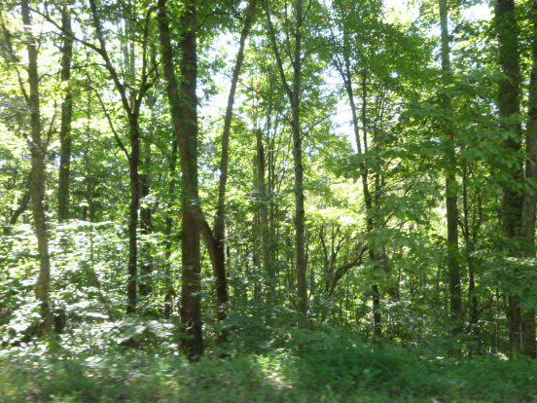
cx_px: 309
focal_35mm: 29
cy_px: 217
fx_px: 450
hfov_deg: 61.4
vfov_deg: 48.2
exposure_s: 1/125
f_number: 3.9
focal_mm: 4.5
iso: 640
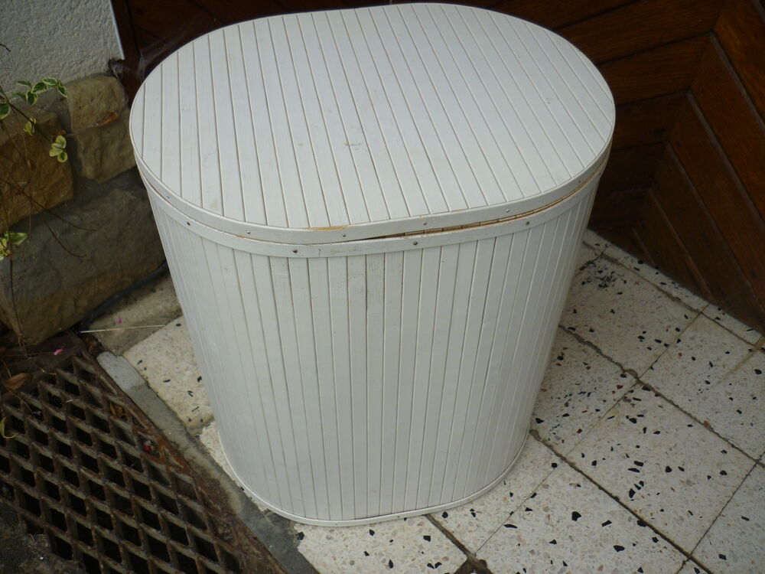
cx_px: 382
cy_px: 287
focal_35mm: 31
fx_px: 685
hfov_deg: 58.4
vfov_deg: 45.4
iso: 80
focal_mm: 5.5
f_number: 2.8
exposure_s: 1/250
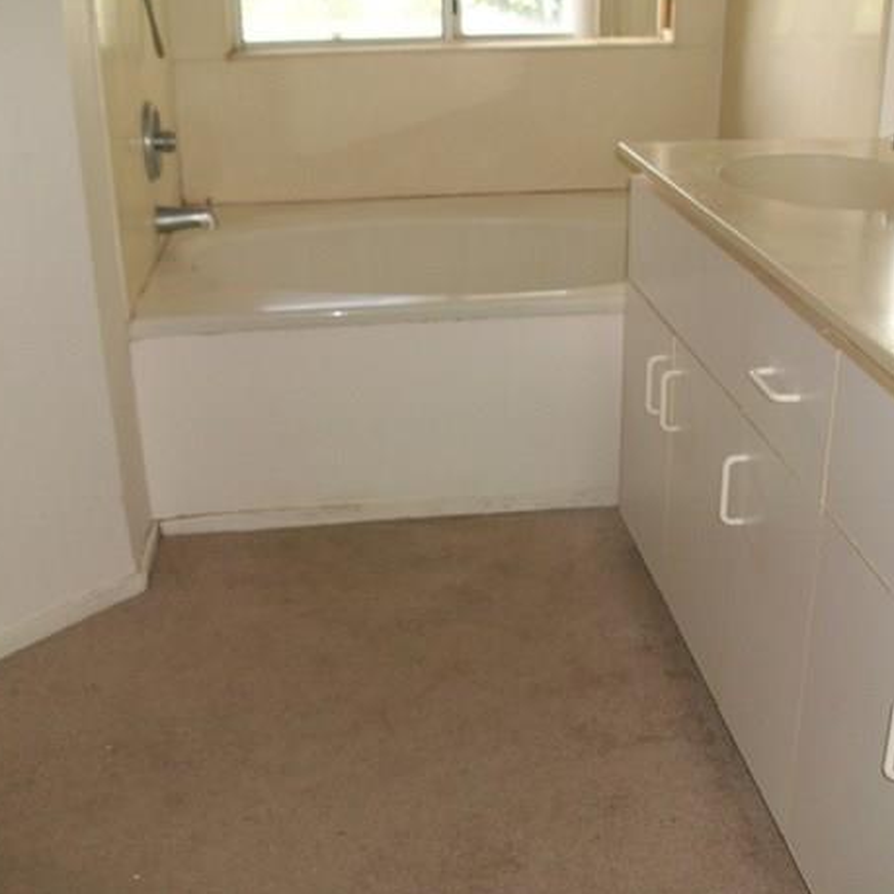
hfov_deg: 40.0
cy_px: 449
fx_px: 1227
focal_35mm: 42
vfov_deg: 40.0
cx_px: 504
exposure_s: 1/60
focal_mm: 5.7
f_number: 2.8
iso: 64
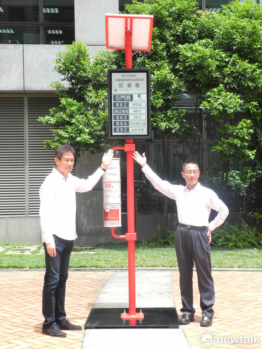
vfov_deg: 28.6
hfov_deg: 21.6
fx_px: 686
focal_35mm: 68
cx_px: 131
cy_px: 174
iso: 100
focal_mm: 14.5
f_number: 6.3
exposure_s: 1/80
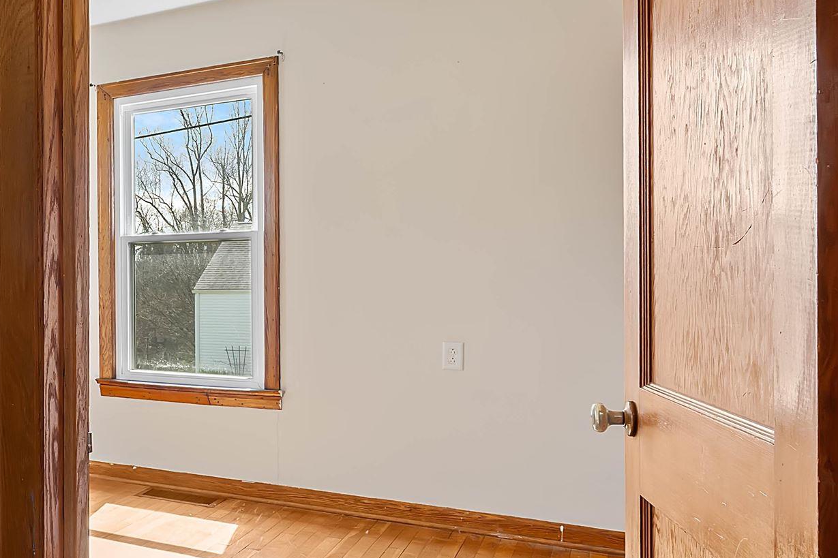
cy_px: 365
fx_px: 815
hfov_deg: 42.1
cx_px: -98
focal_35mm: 35
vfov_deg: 37.5
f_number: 9
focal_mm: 14
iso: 200
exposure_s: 1/2
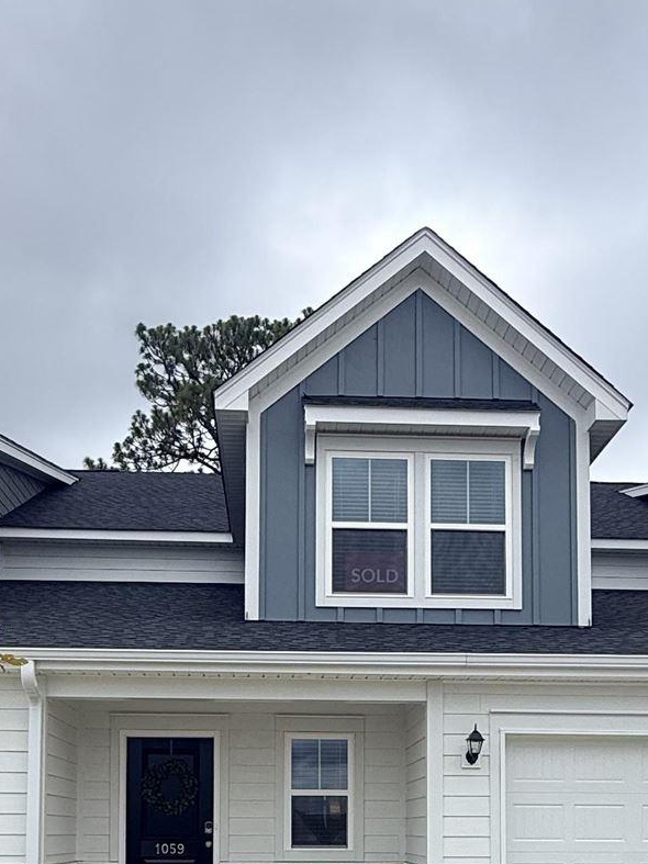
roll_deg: -1.3
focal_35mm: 41
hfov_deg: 35.1
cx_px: 329
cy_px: 799
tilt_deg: +2.3
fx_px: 1024
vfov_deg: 41.6
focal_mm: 2.22
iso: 50
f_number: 2.2
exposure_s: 1/1399
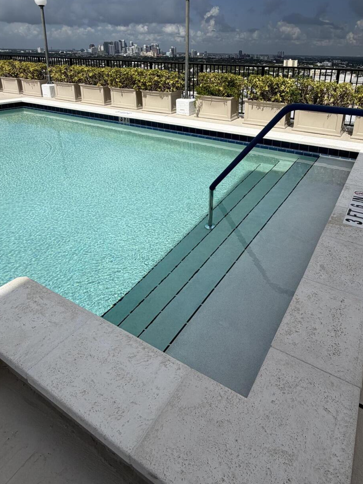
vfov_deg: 71.8
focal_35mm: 23
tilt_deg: -19.3
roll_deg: -2.3
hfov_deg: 58.4
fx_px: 322
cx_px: 217
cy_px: 163
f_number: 2.2
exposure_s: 1/2165
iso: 20
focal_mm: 2.22
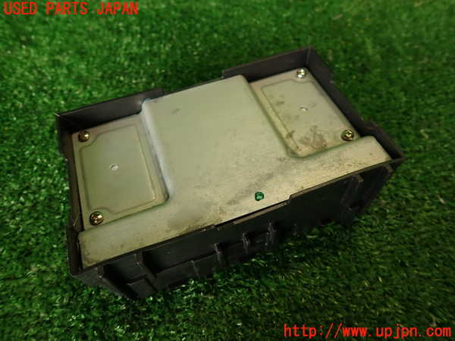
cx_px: 228
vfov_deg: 54.9
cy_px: 170
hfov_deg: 69.4
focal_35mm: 25
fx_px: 329
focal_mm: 4.5
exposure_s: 1/60
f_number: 2
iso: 125
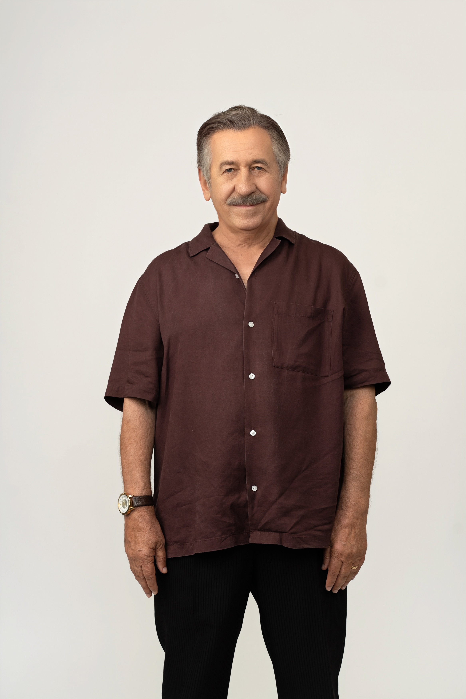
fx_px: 1068
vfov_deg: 36.2
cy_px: 350
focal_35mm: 55
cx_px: 233
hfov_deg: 24.6
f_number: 5
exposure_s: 1/160
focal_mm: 55
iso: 400
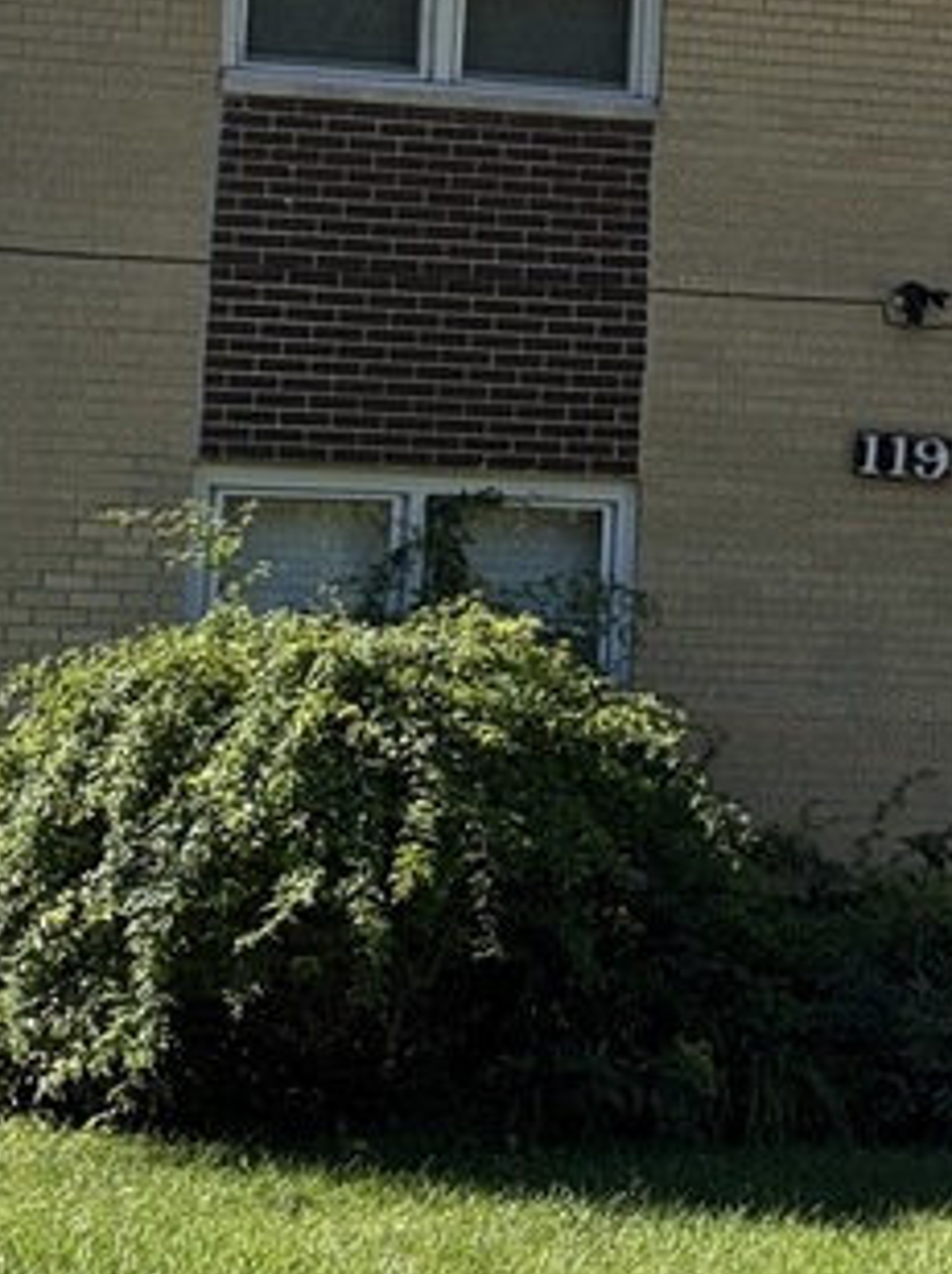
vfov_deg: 21.3
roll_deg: -2.4
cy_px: 247
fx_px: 3344
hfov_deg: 16.1
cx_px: 734
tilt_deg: +7.6
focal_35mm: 91
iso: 50
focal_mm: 5.96
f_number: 1.6
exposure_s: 1/1953
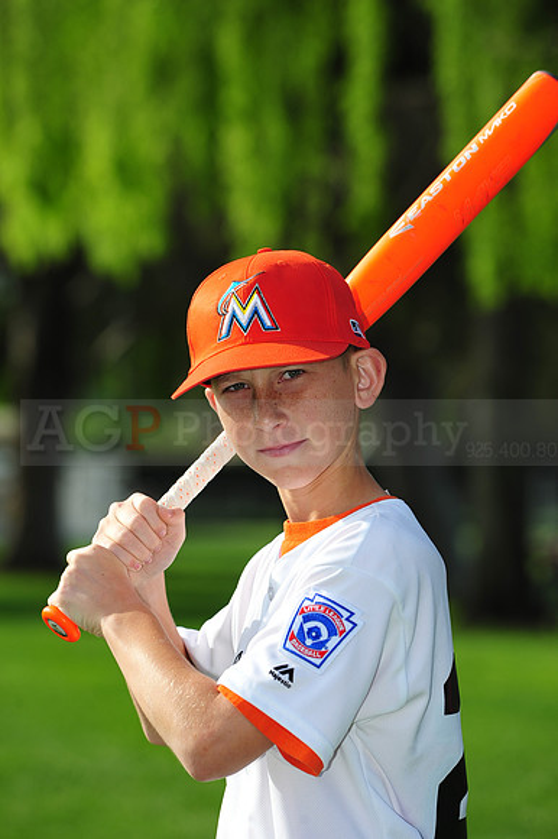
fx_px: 4655
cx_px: 279
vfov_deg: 10.3
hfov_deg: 6.9
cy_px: 420
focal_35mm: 200
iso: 200
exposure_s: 1/500
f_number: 7.1
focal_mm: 200
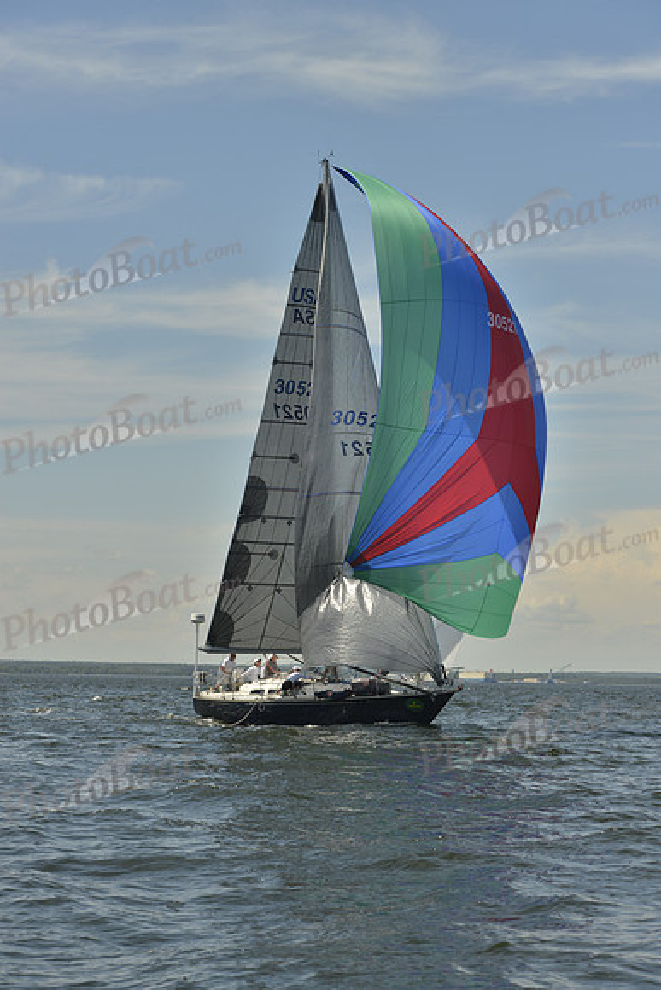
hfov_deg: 16.1
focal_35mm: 85
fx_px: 2339
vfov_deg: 23.9
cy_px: 495
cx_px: 330
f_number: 8
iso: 280
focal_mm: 85
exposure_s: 1/1600
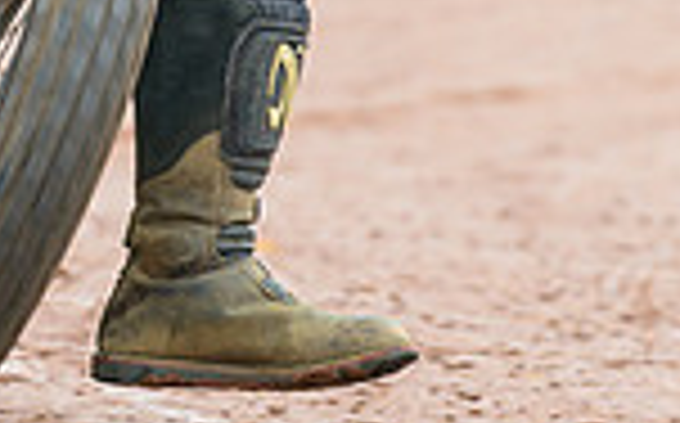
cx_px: 358
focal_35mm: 1418
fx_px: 26249
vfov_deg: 0.9
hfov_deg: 1.5
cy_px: -365
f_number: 4
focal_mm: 200
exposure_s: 1/400
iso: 280
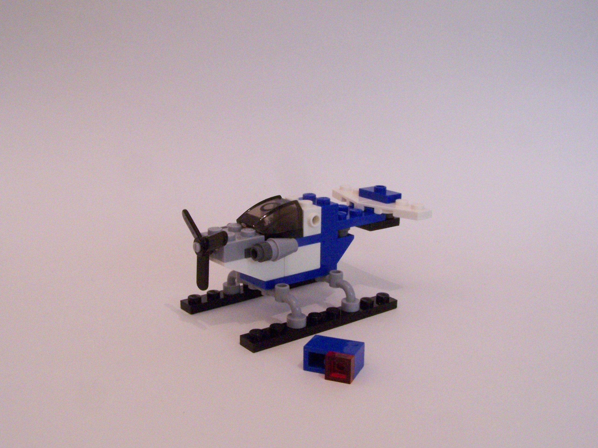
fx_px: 656
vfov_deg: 37.7
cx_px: 299
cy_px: 224
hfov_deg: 49.0
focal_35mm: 38
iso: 400
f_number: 7.1
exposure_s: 1/8
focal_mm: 6.3
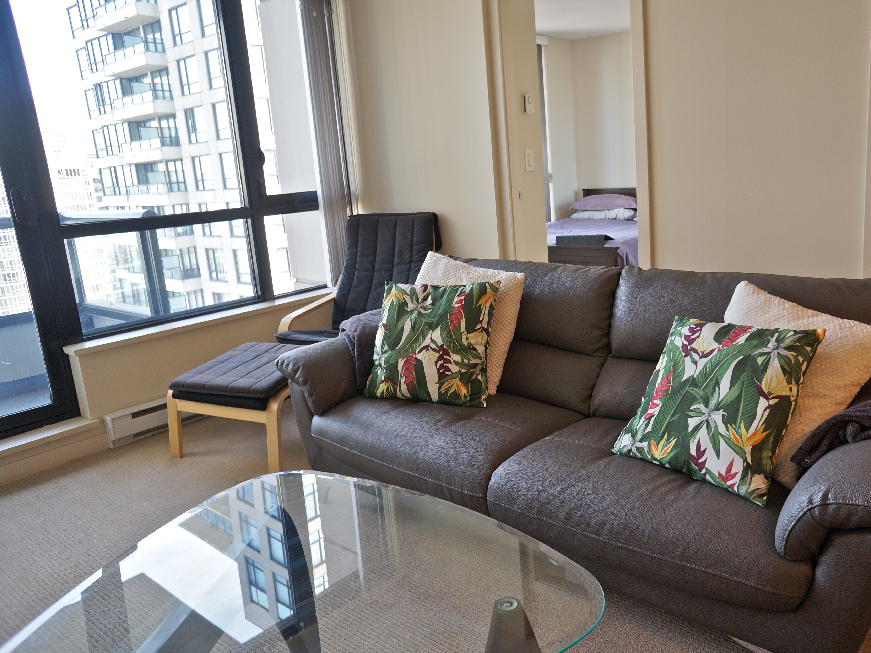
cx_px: 505
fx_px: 679
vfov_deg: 51.3
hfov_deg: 64.9
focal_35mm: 27
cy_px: 315
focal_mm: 16
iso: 200
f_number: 4
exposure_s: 1/60
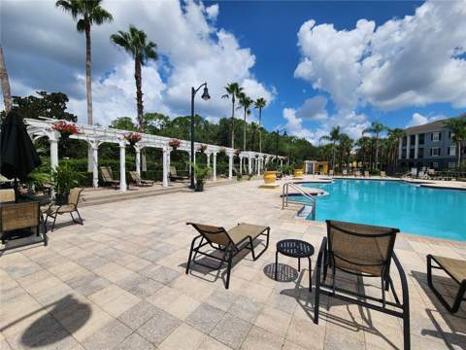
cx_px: 233
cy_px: 175
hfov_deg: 106.2
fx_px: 175
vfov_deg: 89.9
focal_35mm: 13
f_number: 2.2
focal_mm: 2.2
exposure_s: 1/3717
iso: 50
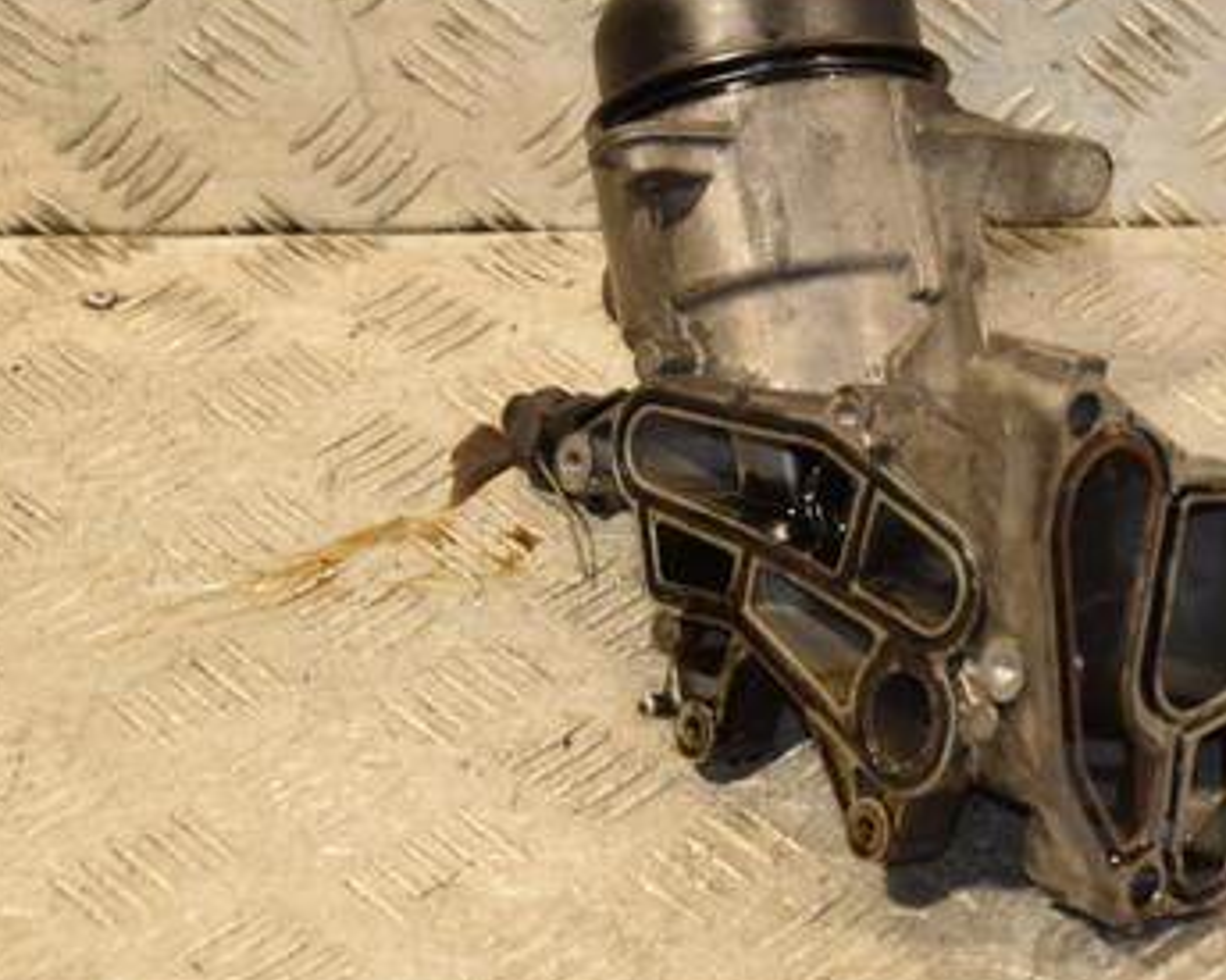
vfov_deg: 13.0
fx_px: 4280
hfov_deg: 16.2
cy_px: 321
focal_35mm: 118
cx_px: 987
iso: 800
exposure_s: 1/125
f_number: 4.8
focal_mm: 48
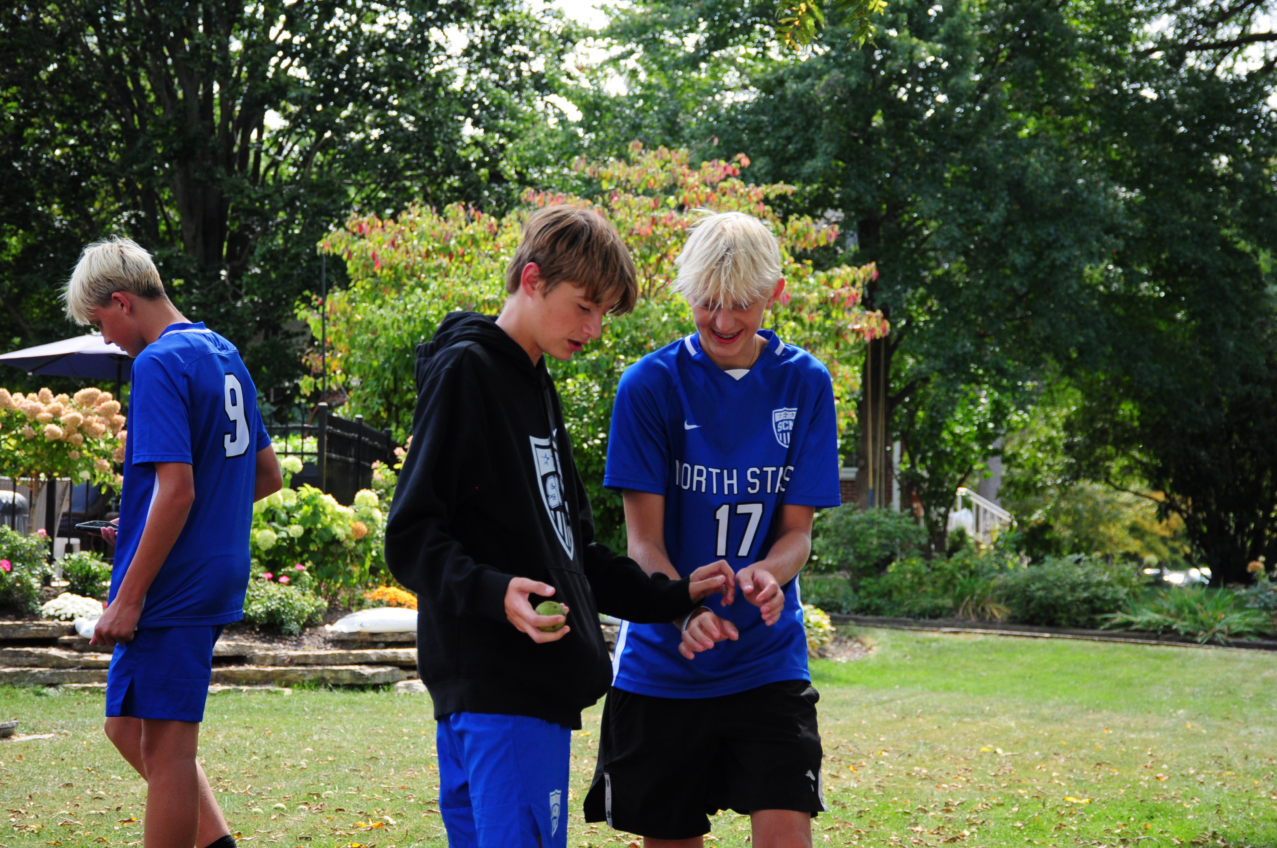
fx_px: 2976
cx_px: 638
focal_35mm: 84
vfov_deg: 16.2
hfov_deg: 24.2
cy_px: 424
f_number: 5.6
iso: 560
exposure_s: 1/500
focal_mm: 56
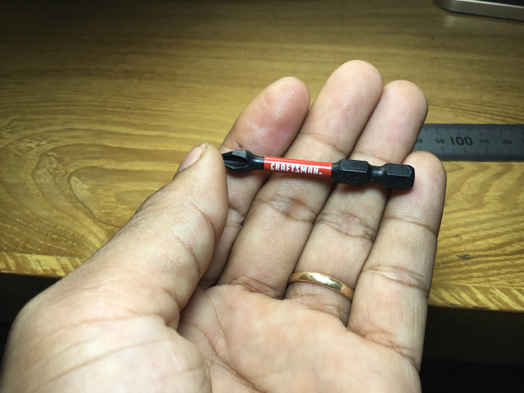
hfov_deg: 58.4
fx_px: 469
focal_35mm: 31
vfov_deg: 45.4
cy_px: 196
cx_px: 262
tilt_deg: -48.6
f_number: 2.4
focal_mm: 3.3
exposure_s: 1/143
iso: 25
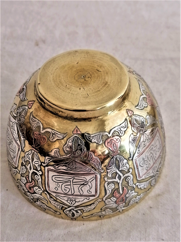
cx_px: 90
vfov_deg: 42.1
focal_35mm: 45
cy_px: 121
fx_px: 314
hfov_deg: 32.2
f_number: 1.8
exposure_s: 1/50
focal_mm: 5.4
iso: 50
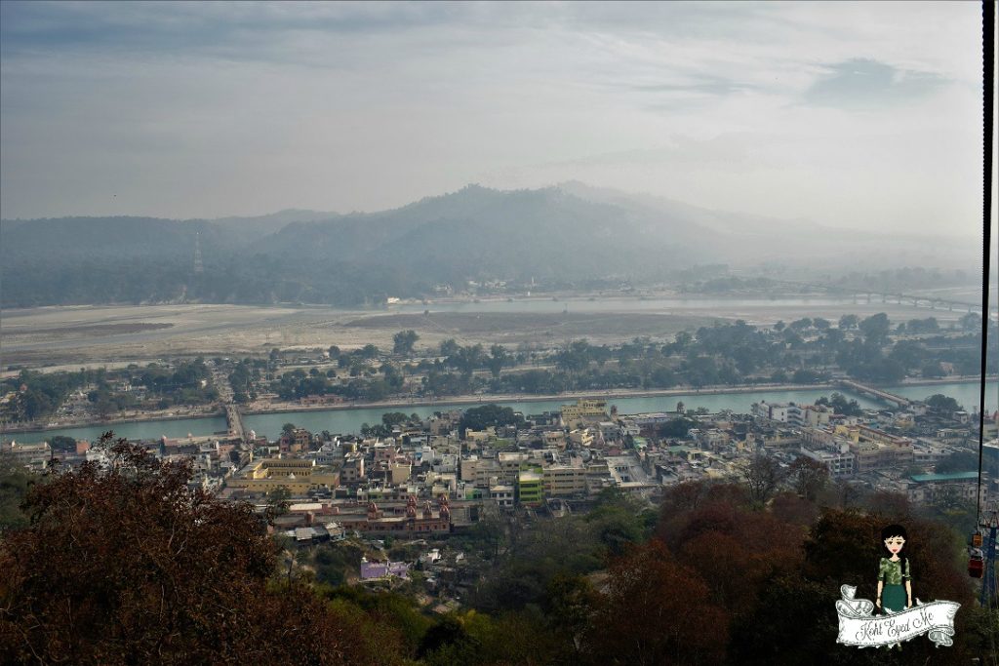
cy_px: 333
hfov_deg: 57.2
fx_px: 916
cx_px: 500
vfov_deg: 40.0
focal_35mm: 33
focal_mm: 22
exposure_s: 1/400
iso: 200
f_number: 10
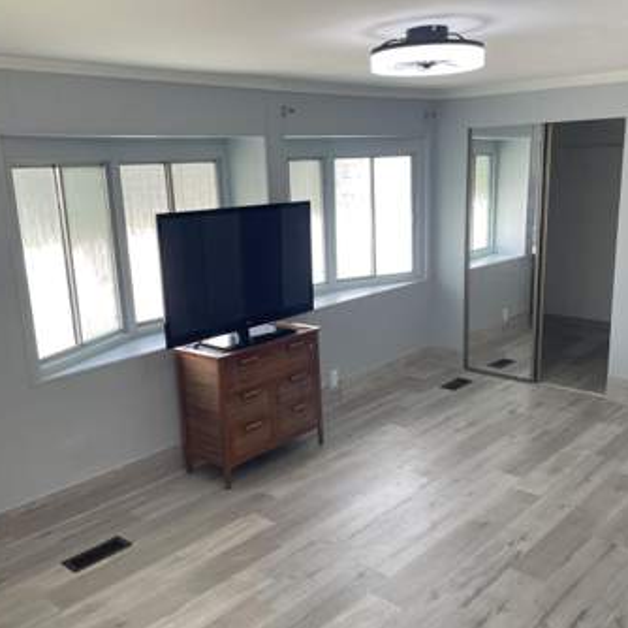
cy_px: 336
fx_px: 677
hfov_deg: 49.7
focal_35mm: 33
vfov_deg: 49.7
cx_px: 337
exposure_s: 1/120
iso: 50
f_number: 1.6
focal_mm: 4.2
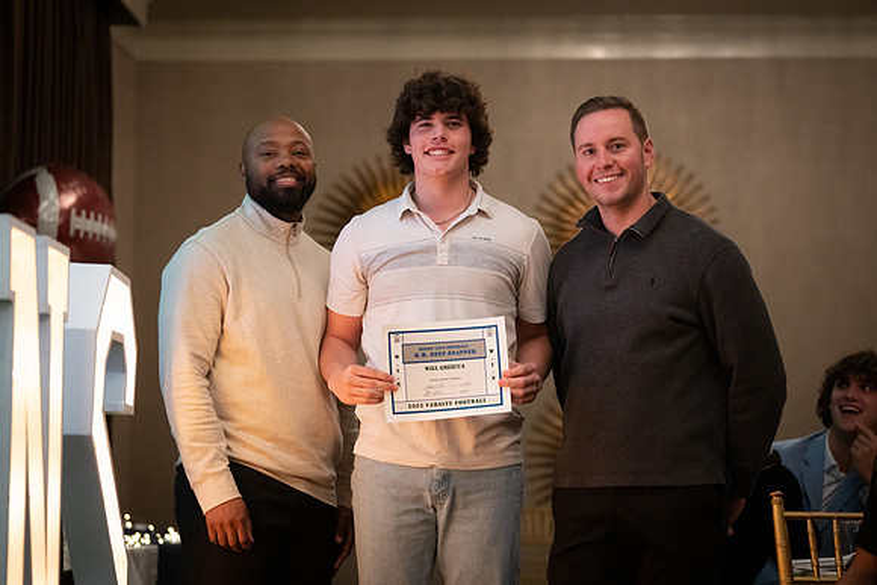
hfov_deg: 21.7
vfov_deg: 14.6
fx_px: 2290
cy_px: 292
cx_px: 438
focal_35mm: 94
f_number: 2.8
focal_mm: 94
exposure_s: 1/320
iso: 8000
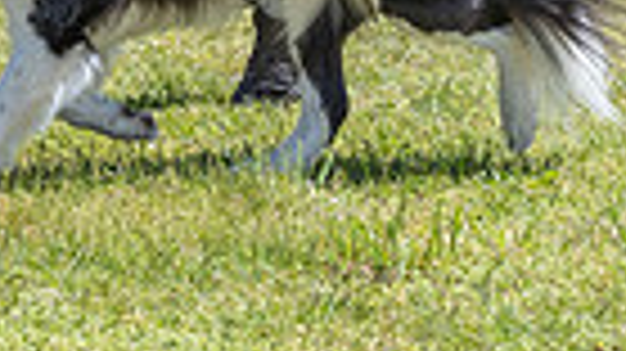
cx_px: 72
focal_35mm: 449
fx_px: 7449
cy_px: -371
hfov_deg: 4.8
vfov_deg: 2.7
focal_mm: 103
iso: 1000
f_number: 7.1
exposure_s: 1/1600
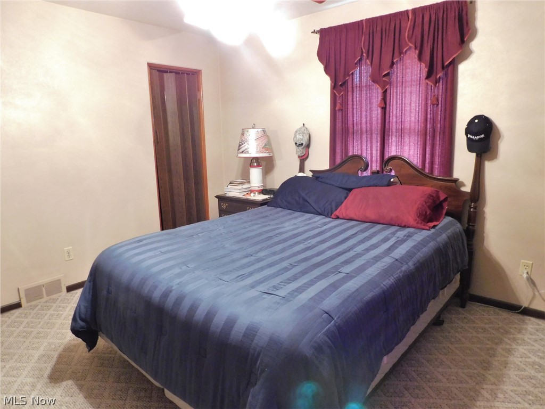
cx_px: 272
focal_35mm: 23
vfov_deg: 58.9
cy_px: 204
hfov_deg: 73.9
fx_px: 362
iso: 640
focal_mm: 4
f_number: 3
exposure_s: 1/8
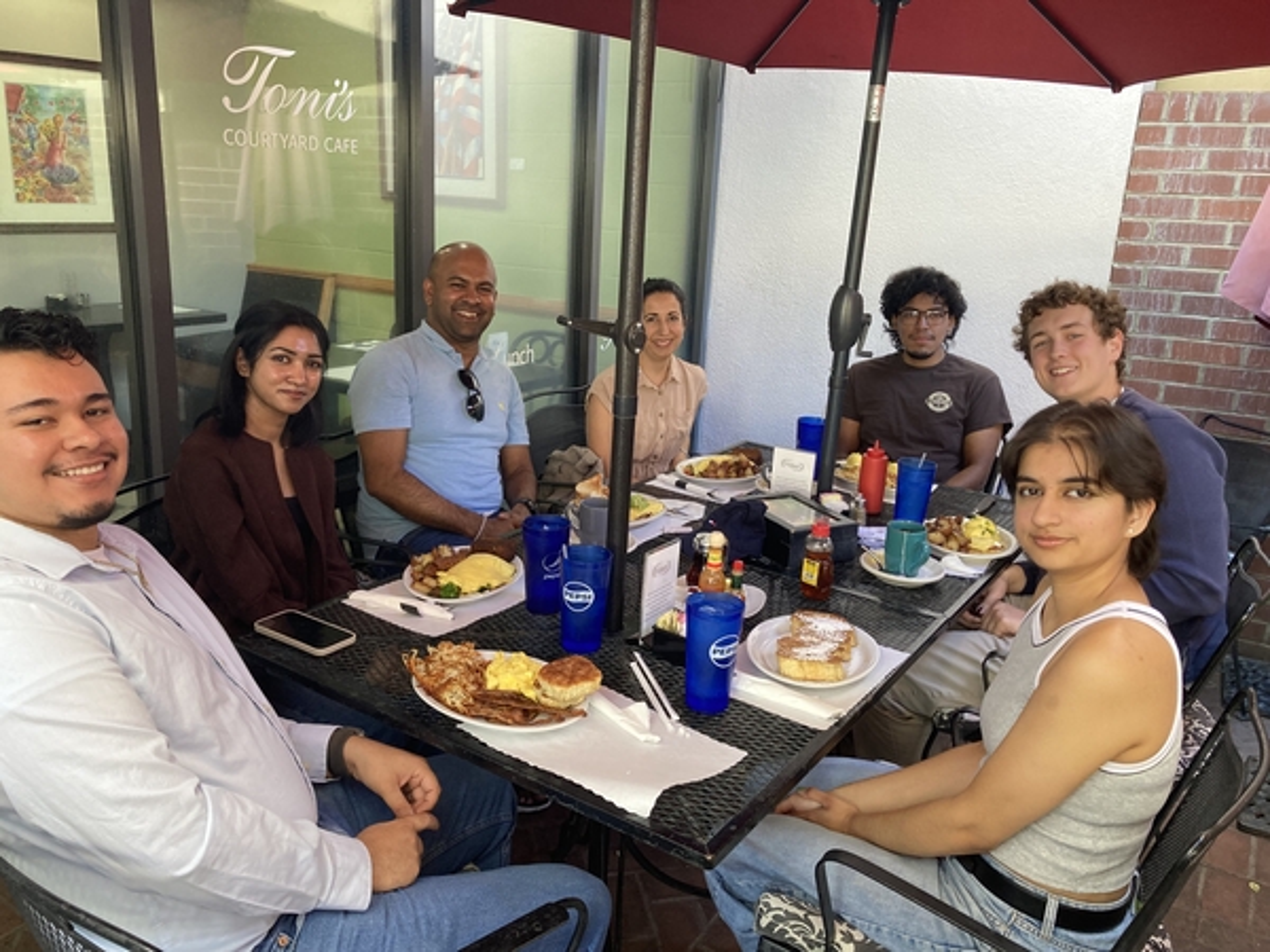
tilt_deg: -15.2
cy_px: 476
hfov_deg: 63.4
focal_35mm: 28
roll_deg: -3.3
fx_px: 1027
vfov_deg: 49.7
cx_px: 635
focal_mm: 3.99
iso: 100
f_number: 1.8
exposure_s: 1/60
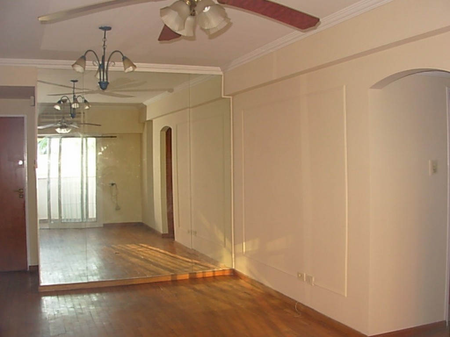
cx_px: 225
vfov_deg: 37.7
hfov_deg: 49.0
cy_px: 168
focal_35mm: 38
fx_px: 494
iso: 73
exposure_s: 1/46.6
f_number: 2.9
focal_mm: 6.3
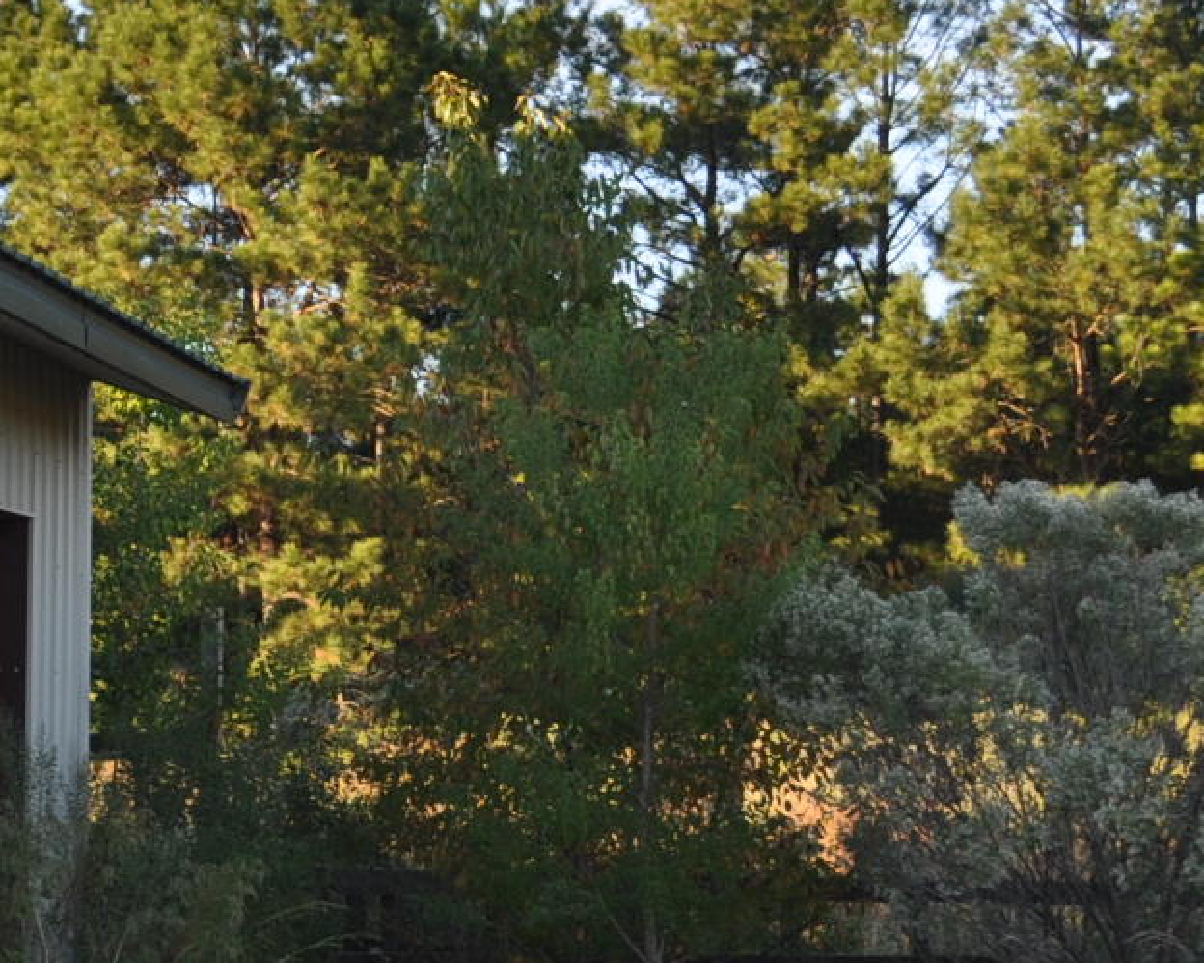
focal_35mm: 116
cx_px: -170
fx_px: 4133
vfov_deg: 13.3
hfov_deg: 16.0
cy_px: 656
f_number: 5.6
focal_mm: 24
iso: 200
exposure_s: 1/200
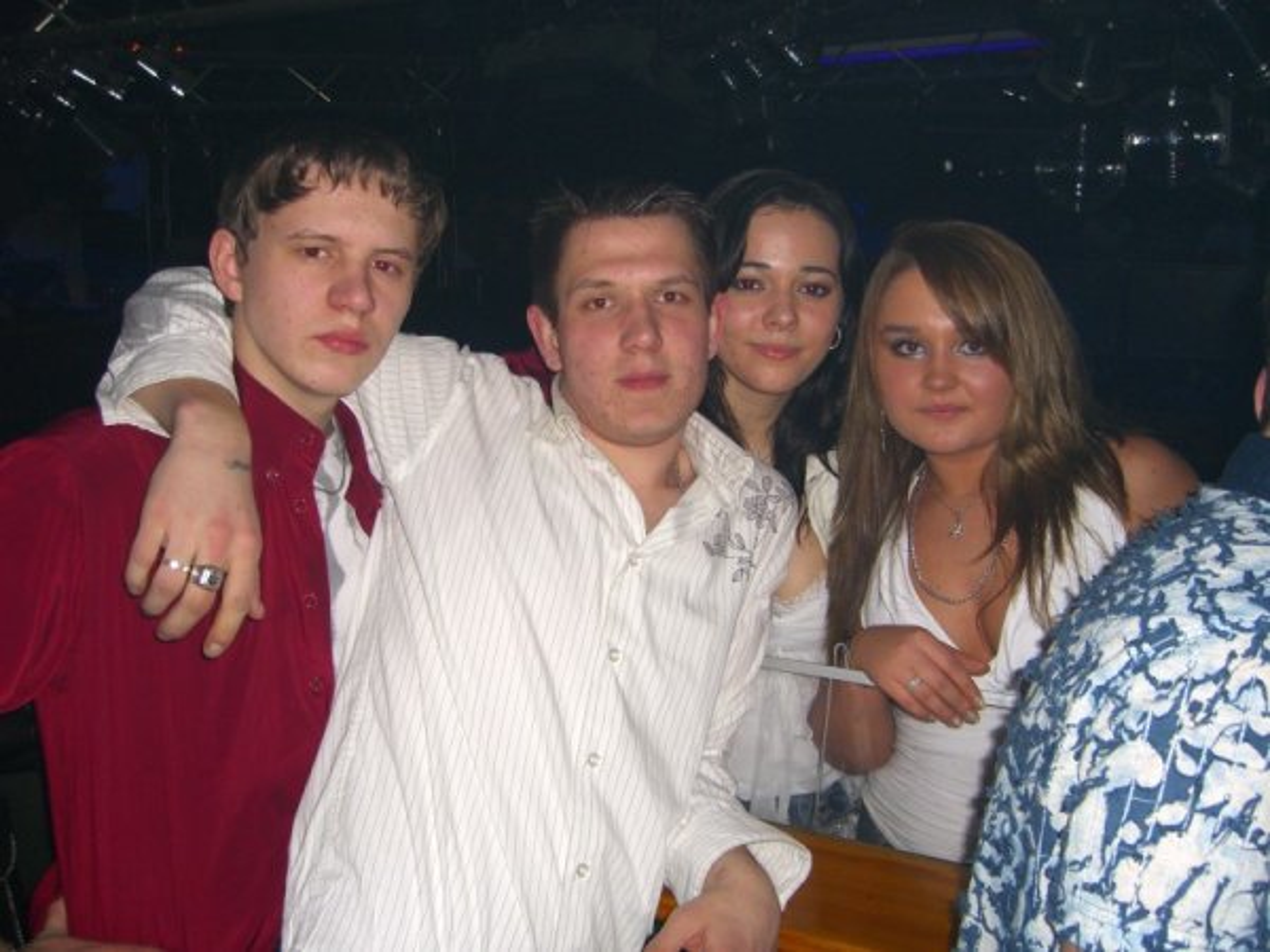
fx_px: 1394
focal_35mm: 38
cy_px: 476
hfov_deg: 49.0
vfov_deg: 37.7
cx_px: 635
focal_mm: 7.9
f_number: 2.8
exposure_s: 1/60
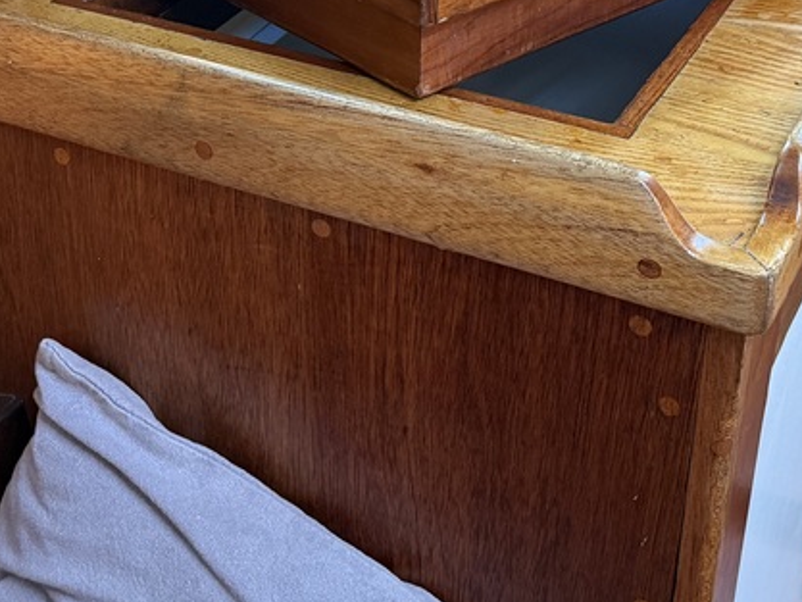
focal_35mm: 69
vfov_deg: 21.1
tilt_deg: -29.4
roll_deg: +0.4
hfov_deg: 28.0
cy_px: 144
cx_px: 281
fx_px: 1599
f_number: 1.78
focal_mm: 6.76
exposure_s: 1/60
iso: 400
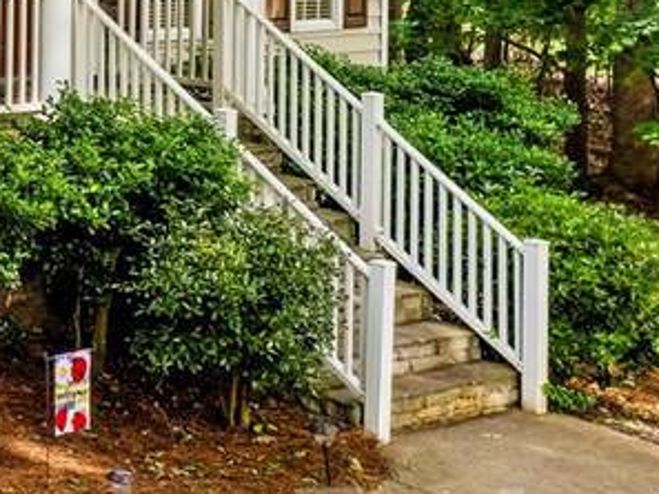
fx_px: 1733
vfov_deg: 15.3
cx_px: -592
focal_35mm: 91
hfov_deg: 17.0
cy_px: -184
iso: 120
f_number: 2.8
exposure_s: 1/80
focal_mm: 8.38
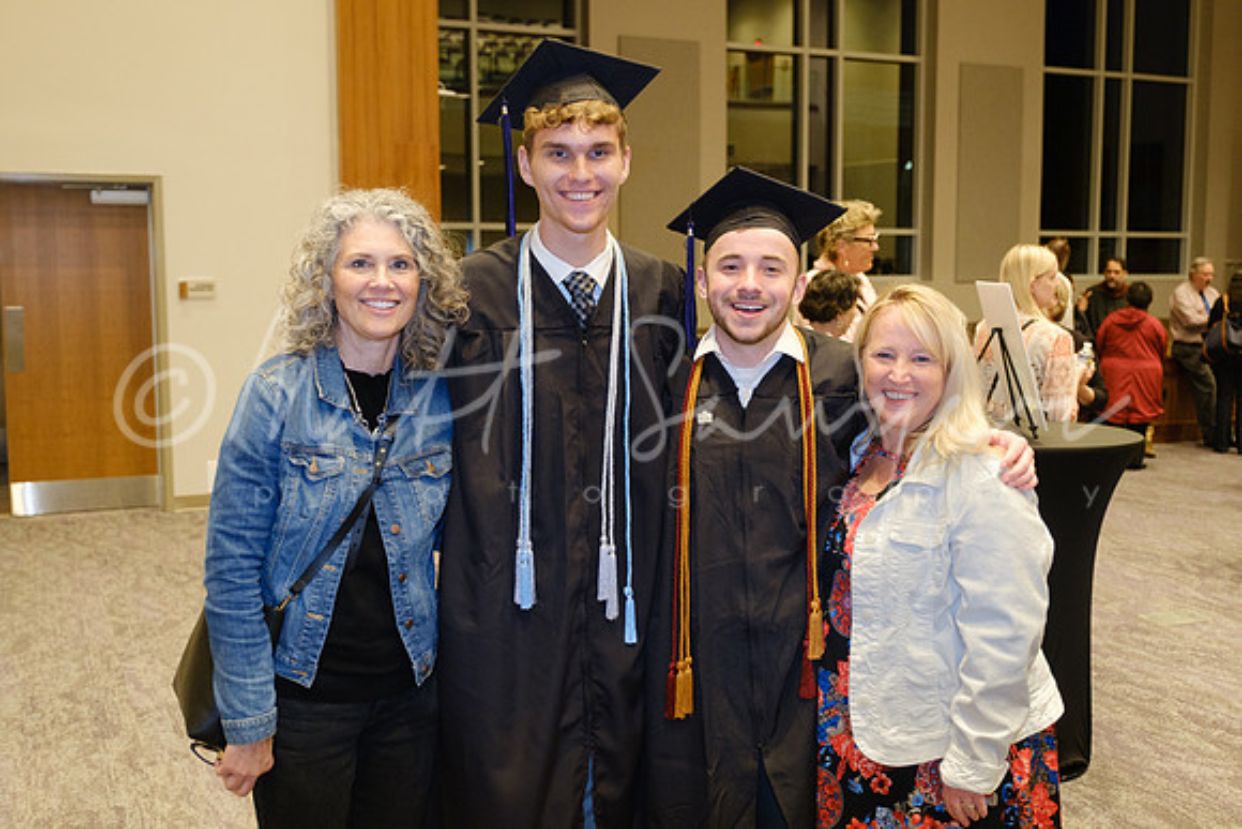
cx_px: 621
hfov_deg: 53.1
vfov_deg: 36.9
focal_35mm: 36
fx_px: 1242
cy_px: 414
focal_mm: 24.2
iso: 1600
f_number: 2.8
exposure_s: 1/60
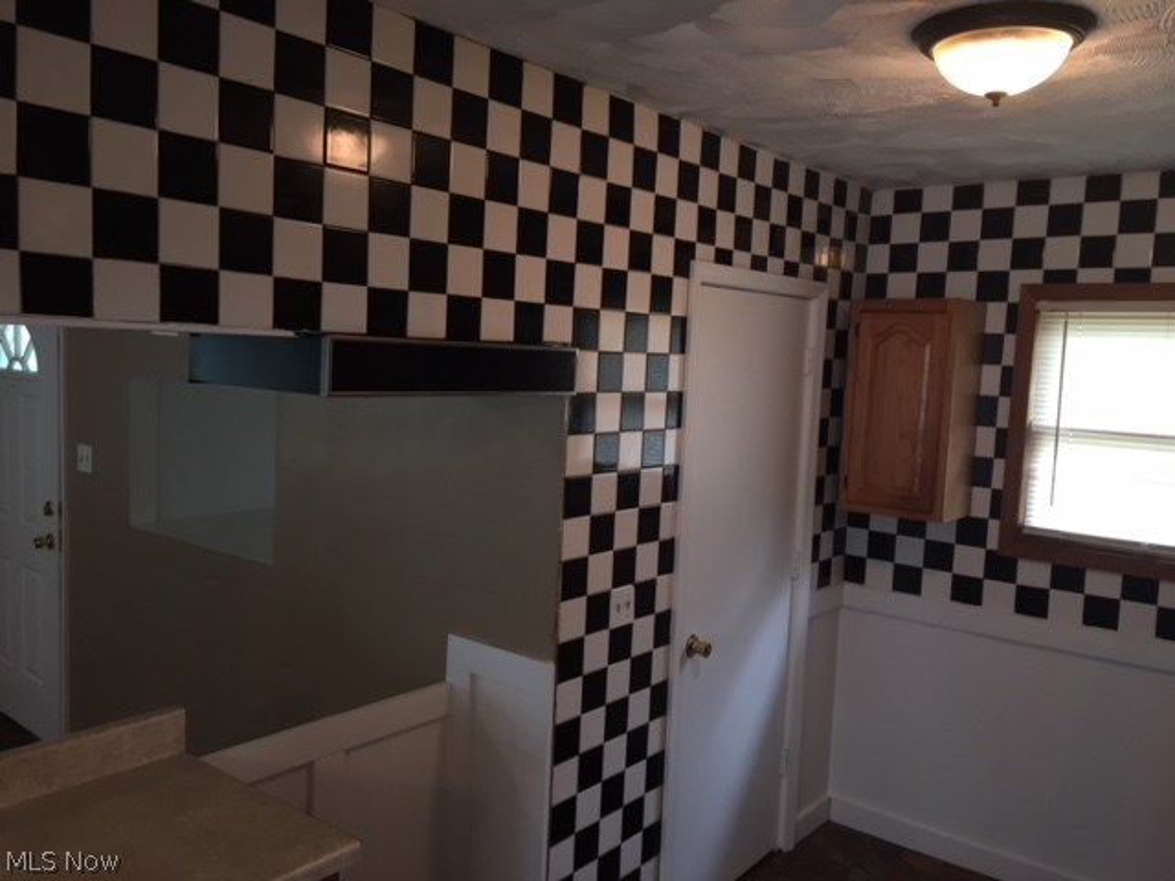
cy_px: 440
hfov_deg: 61.7
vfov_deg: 48.2
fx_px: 984
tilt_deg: -4.5
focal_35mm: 29
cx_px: 588
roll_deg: -1.7
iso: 64
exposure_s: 1/30
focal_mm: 4.15
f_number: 2.2
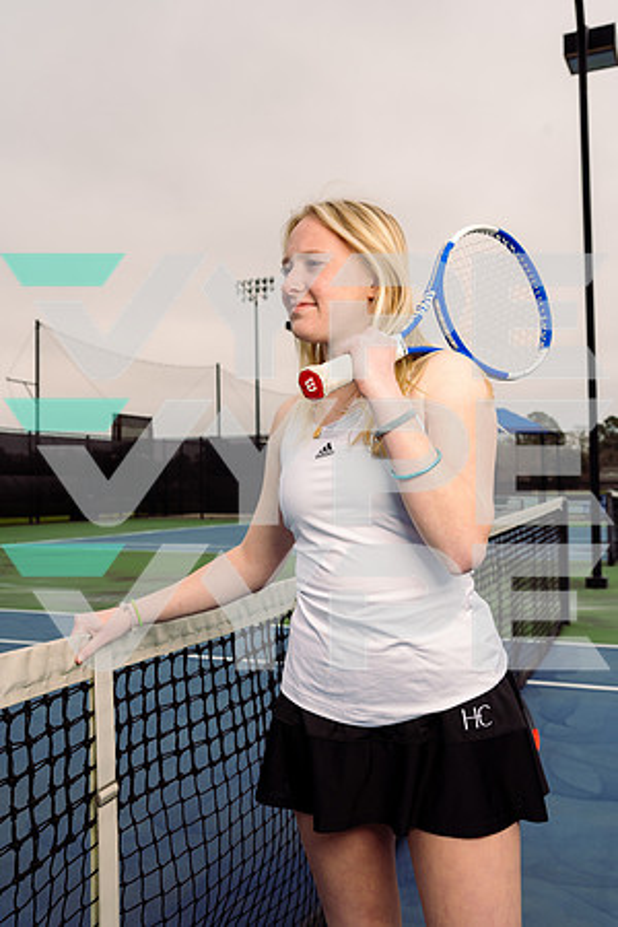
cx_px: 309
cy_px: 464
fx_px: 901
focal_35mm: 35
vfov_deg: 54.4
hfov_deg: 37.9
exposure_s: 1/250
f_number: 7.1
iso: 250
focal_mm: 35
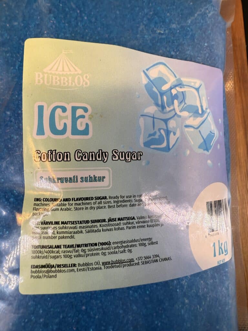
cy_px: 166
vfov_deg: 69.4
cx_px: 124
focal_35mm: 25
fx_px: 239
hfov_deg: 54.9
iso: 160
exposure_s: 1/99
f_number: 2.2
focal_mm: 2.22
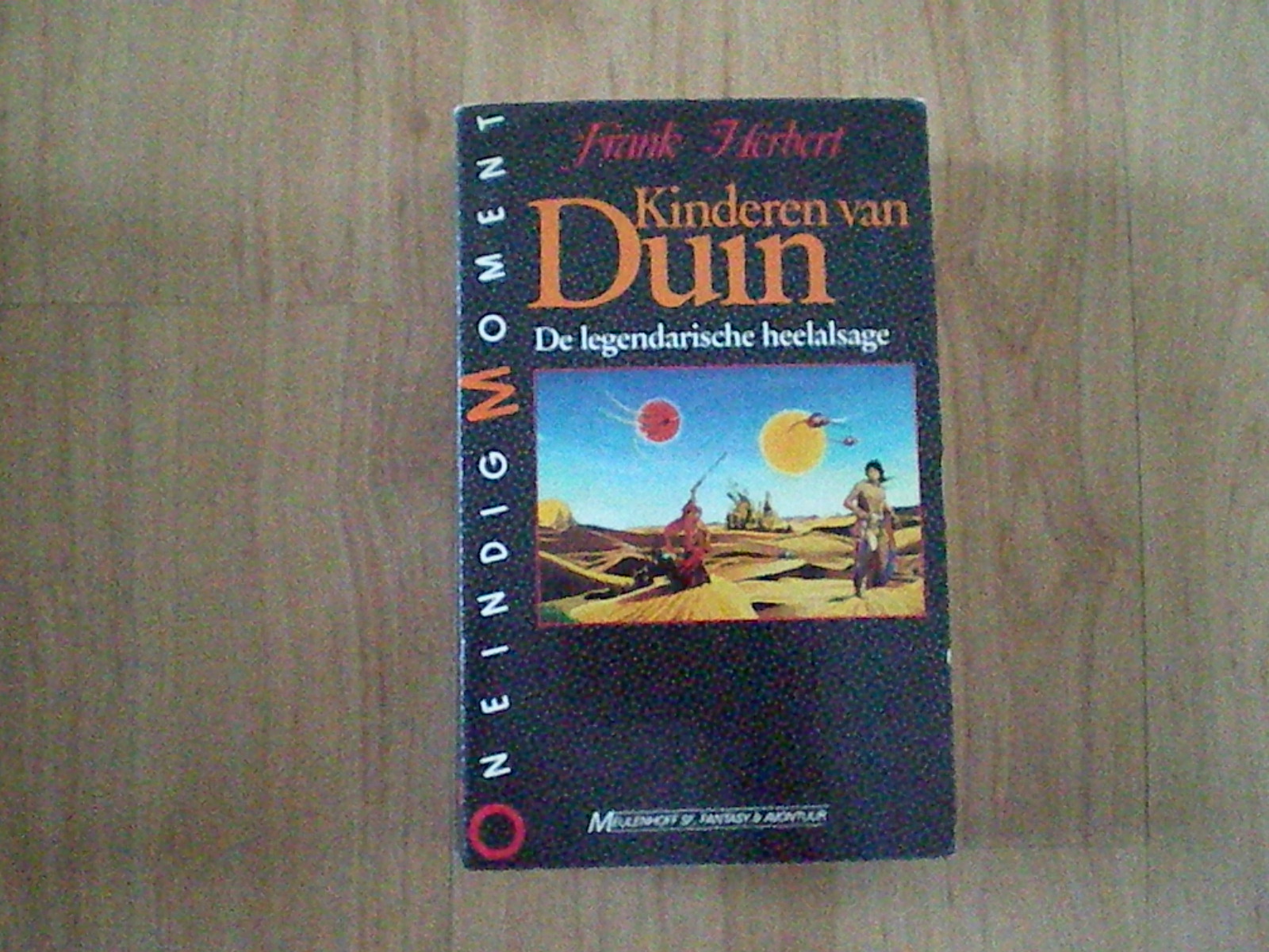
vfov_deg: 37.7
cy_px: 476
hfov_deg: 49.0
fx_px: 1393
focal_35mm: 38
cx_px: 634
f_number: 3.1
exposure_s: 1/50
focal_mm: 6.3
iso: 4059
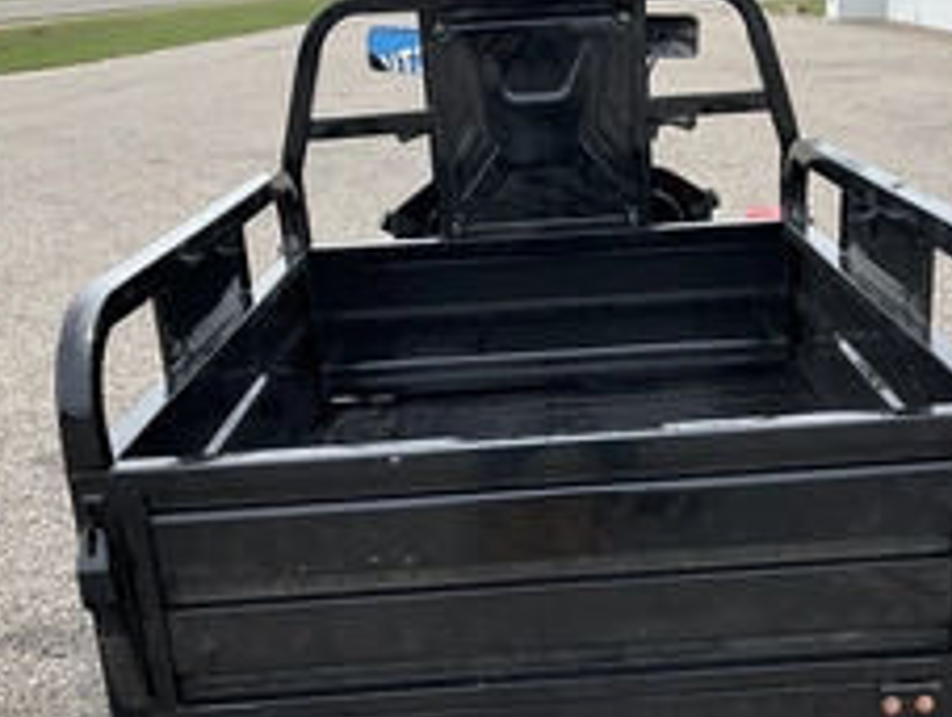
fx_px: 1405
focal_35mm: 51
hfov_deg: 37.3
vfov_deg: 28.5
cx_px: 579
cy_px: 453
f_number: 1.8
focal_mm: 3
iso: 25
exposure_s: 1/719
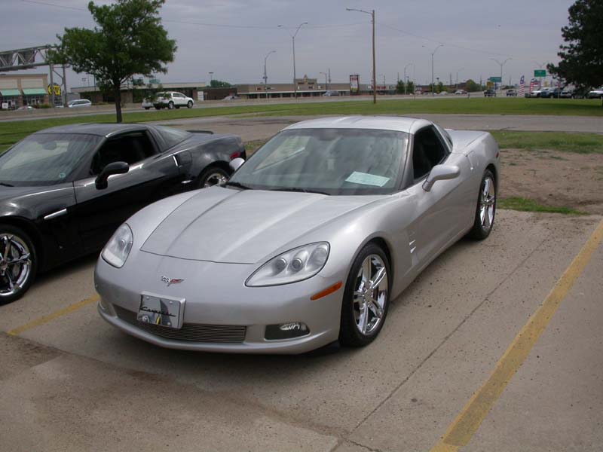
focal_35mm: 38
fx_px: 662
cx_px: 302
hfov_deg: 49.0
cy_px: 226
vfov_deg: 37.7
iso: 100
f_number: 7.5
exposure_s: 1/504
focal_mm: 7.85
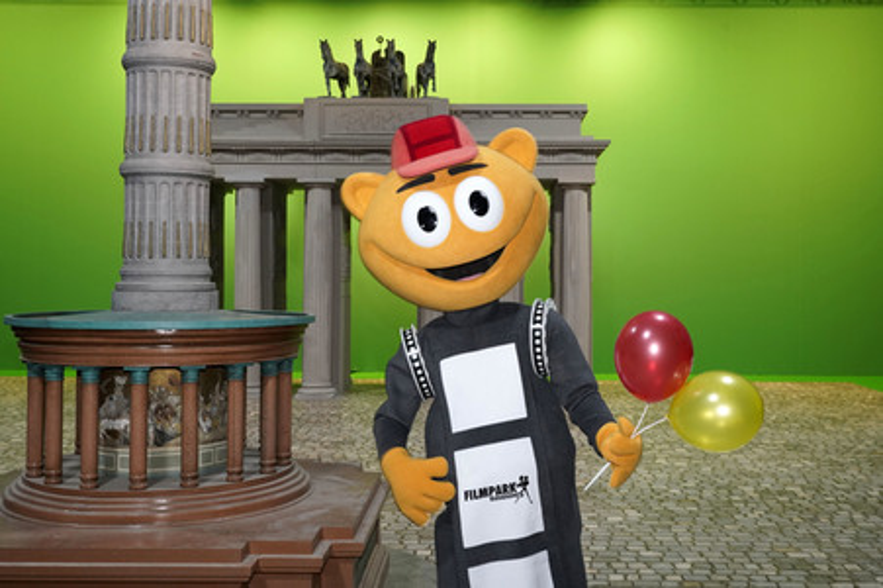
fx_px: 882
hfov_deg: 53.2
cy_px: 294
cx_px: 442
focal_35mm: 36
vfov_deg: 36.8
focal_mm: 36
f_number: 9
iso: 1600
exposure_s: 1/60
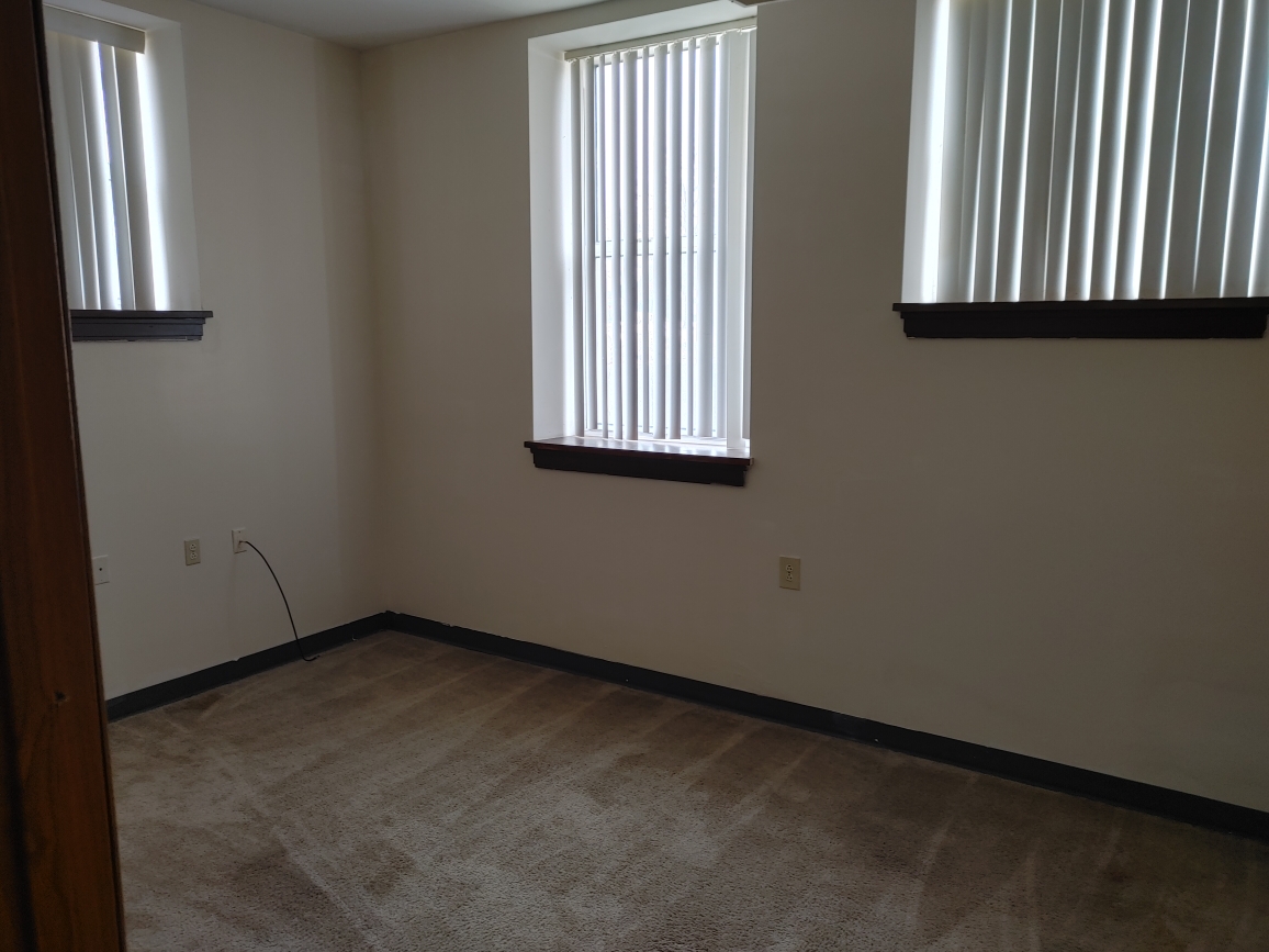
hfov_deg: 67.3
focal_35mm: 26
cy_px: 476
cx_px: 634
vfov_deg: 53.1
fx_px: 953
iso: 100
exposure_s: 1/40
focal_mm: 5.58
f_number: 1.8
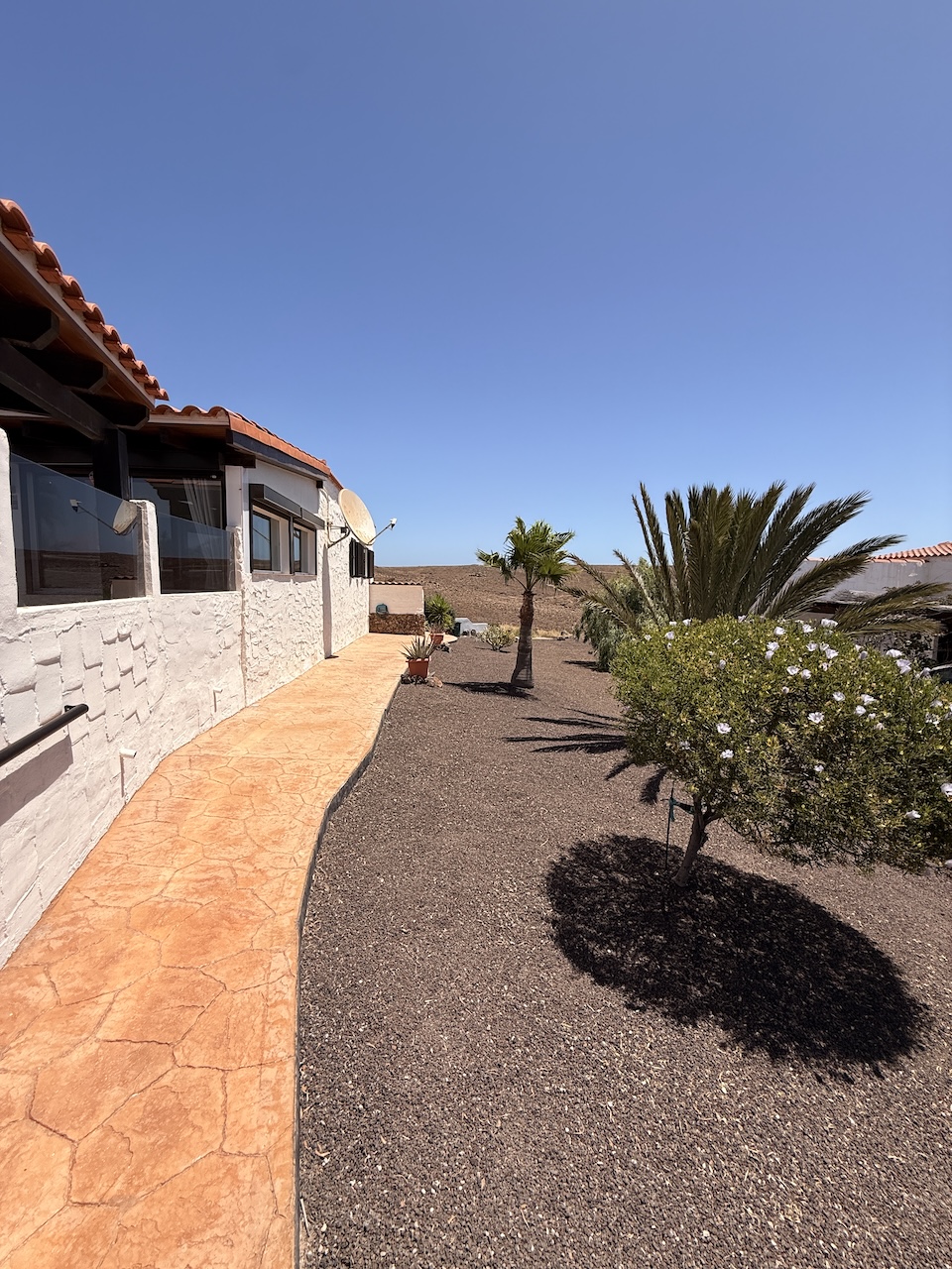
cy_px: 634
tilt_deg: -4.9
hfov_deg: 85.7
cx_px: 476
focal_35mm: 14
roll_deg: -1.0
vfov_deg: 102.1
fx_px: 513
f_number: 2.2
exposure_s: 1/3125
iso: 50
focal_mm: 2.22
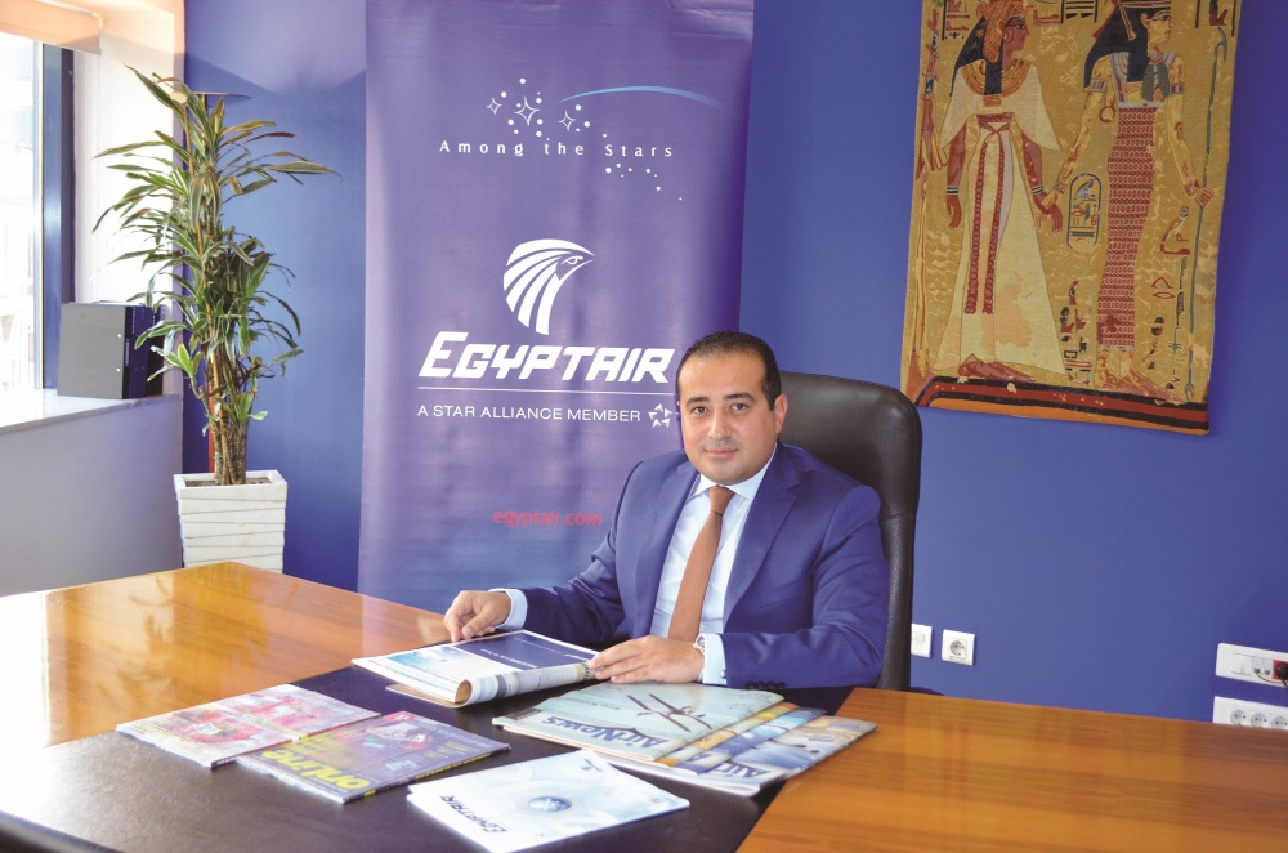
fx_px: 1553
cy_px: 426
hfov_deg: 45.0
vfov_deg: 30.7
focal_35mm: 44
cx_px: 644
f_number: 4.5
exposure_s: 1/60
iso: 1400
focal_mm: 29
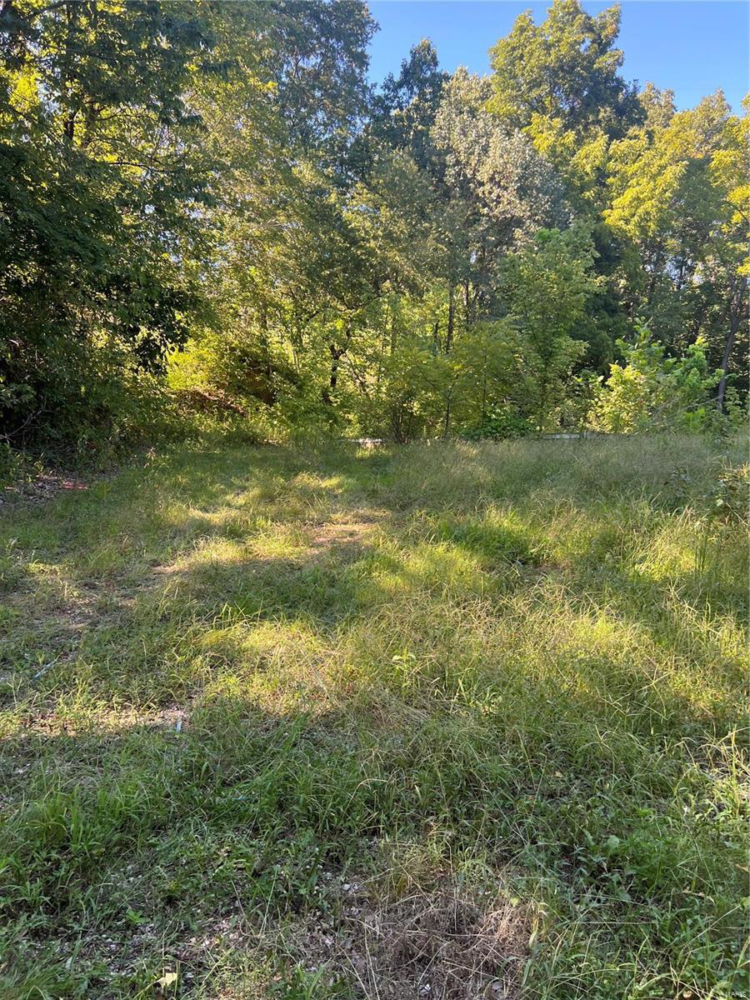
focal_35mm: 26
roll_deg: -1.3
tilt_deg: -4.5
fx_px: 751
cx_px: 375
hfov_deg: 53.1
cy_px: 500
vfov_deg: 67.3
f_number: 1.5
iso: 50
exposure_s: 1/209
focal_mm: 5.7
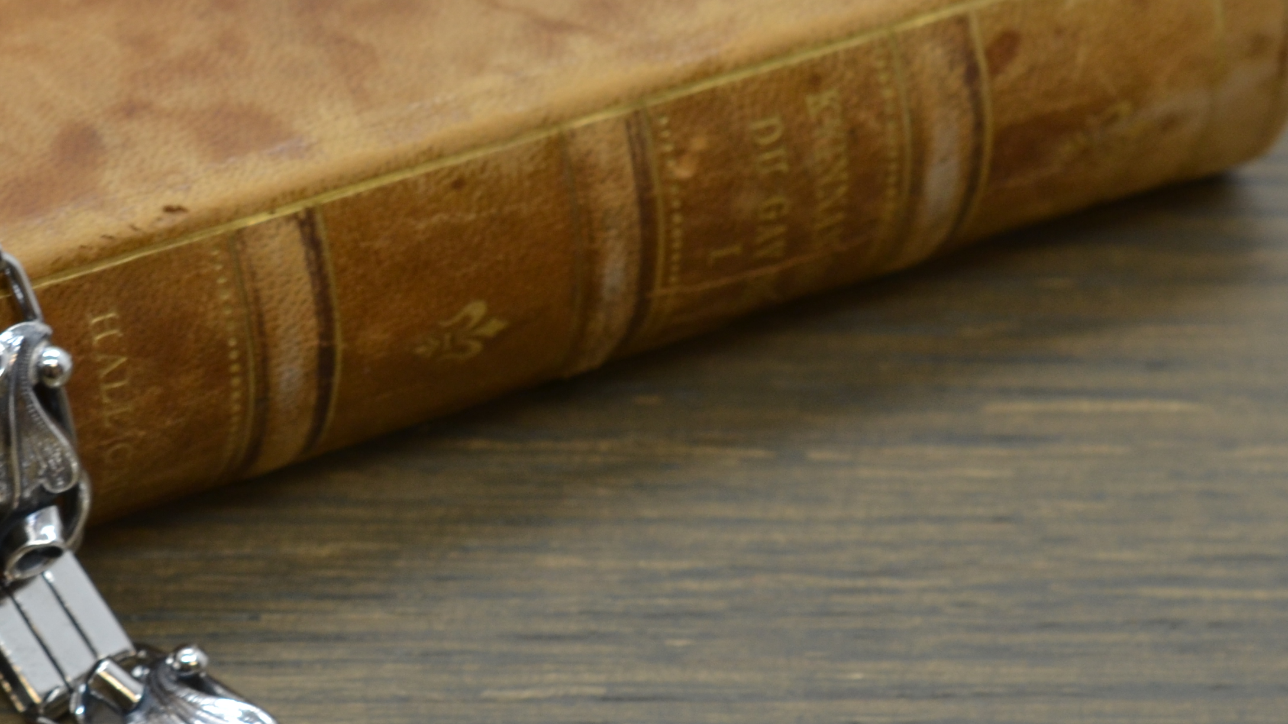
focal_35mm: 142
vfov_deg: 8.5
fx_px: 4849
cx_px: 247
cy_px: 525
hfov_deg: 15.0
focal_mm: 40
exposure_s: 1/60
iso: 250
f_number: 8
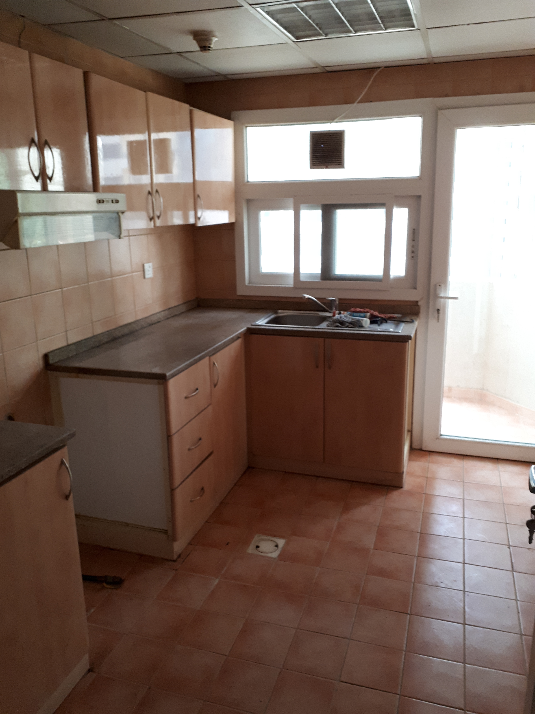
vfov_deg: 65.3
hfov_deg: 51.4
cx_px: 268
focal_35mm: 27
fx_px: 556
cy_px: 357
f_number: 1.9
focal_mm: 3.6
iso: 200
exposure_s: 1/33
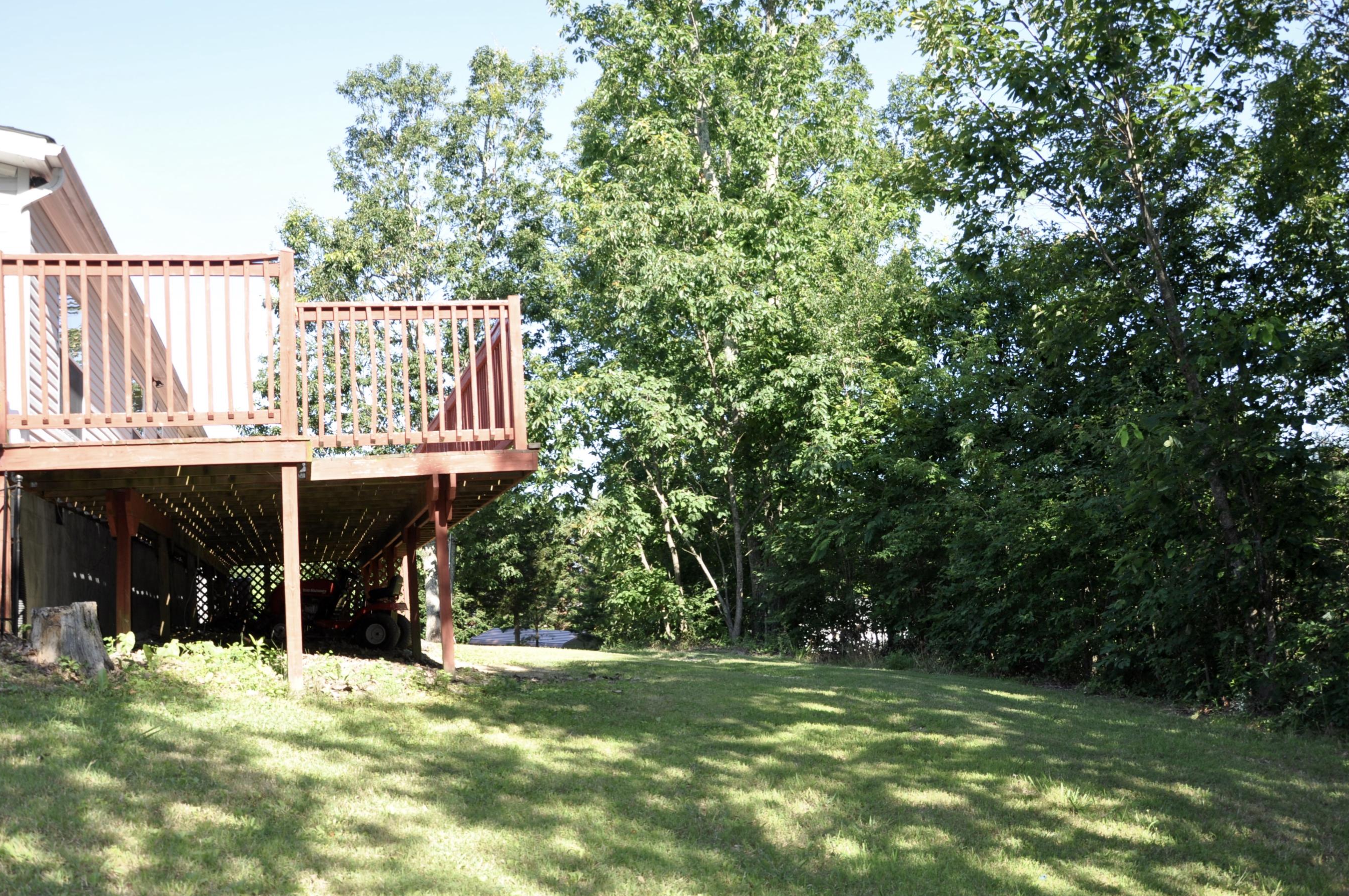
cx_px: 643
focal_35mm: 30
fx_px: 1123
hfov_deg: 62.0
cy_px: 481
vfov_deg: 43.5
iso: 200
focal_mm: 18
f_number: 6.3
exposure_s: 1/200
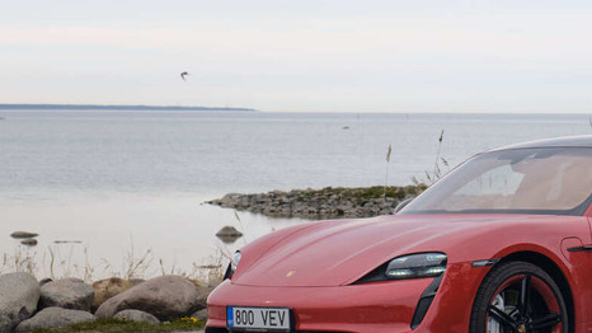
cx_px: 567
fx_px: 2135
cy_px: 280
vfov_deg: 8.9
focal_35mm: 136
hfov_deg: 15.5
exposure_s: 1/1000
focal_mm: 42.9
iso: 320
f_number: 5
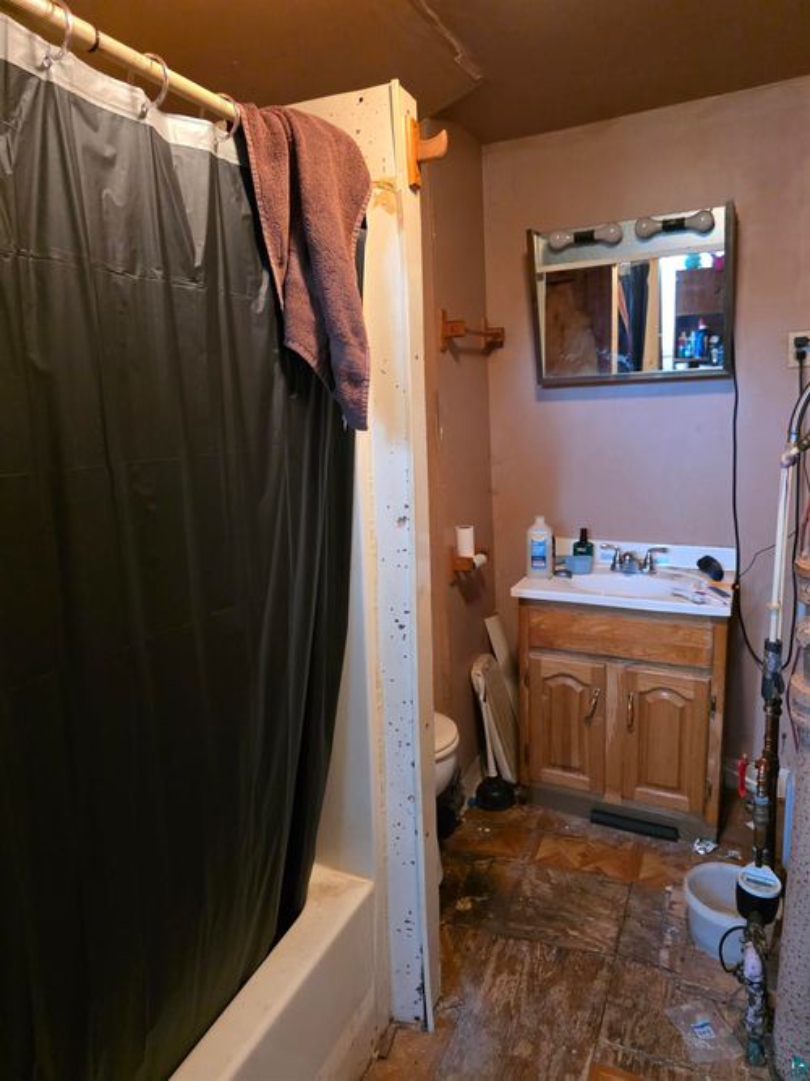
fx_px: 718
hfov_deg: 58.9
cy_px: 540
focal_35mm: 23
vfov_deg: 73.9
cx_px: 405
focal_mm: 6.3
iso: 1600
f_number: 1.7
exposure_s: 1/120
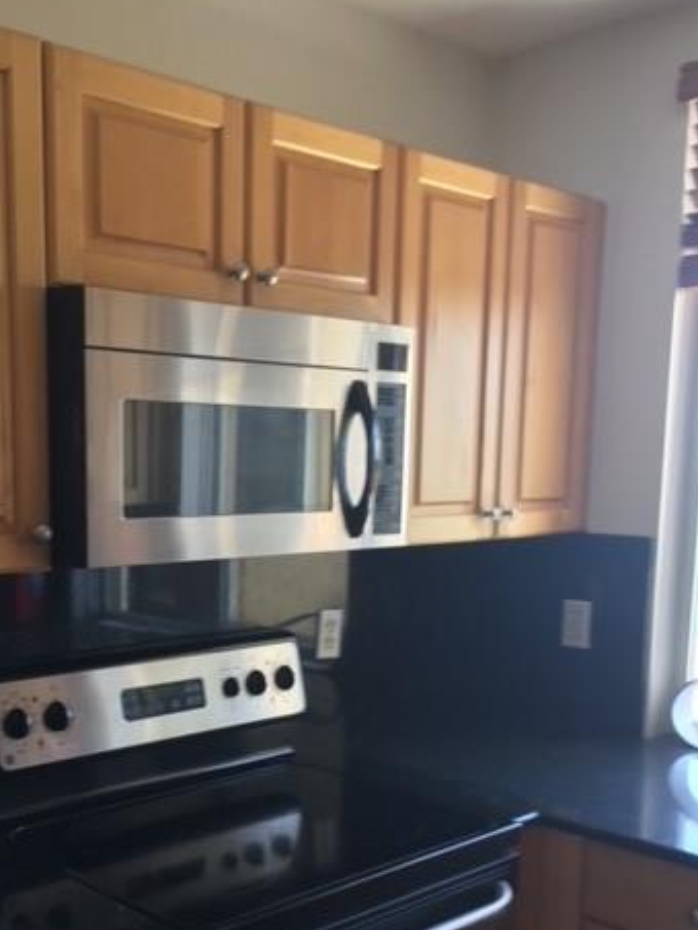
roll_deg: -1.1
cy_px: 632
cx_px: 246
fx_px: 1102
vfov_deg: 45.0
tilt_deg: -7.4
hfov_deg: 34.9
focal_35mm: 41
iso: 32
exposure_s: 1/40
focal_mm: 4.15
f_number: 2.2
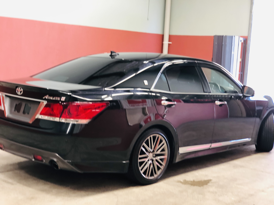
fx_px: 451
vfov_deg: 25.7
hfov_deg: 33.8
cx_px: 137
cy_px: 102
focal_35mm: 57
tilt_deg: -5.2
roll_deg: -3.7
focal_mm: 6.6
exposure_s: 1/33
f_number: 2.8
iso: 125
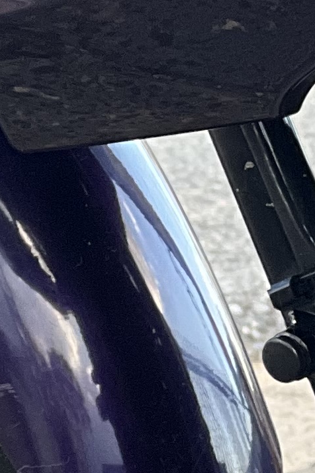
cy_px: 405
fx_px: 5932
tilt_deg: -9.7
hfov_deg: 3.0
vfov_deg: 4.6
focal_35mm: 452
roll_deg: -2.0
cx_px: 1047
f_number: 2.8
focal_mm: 9
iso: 80
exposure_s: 1/121
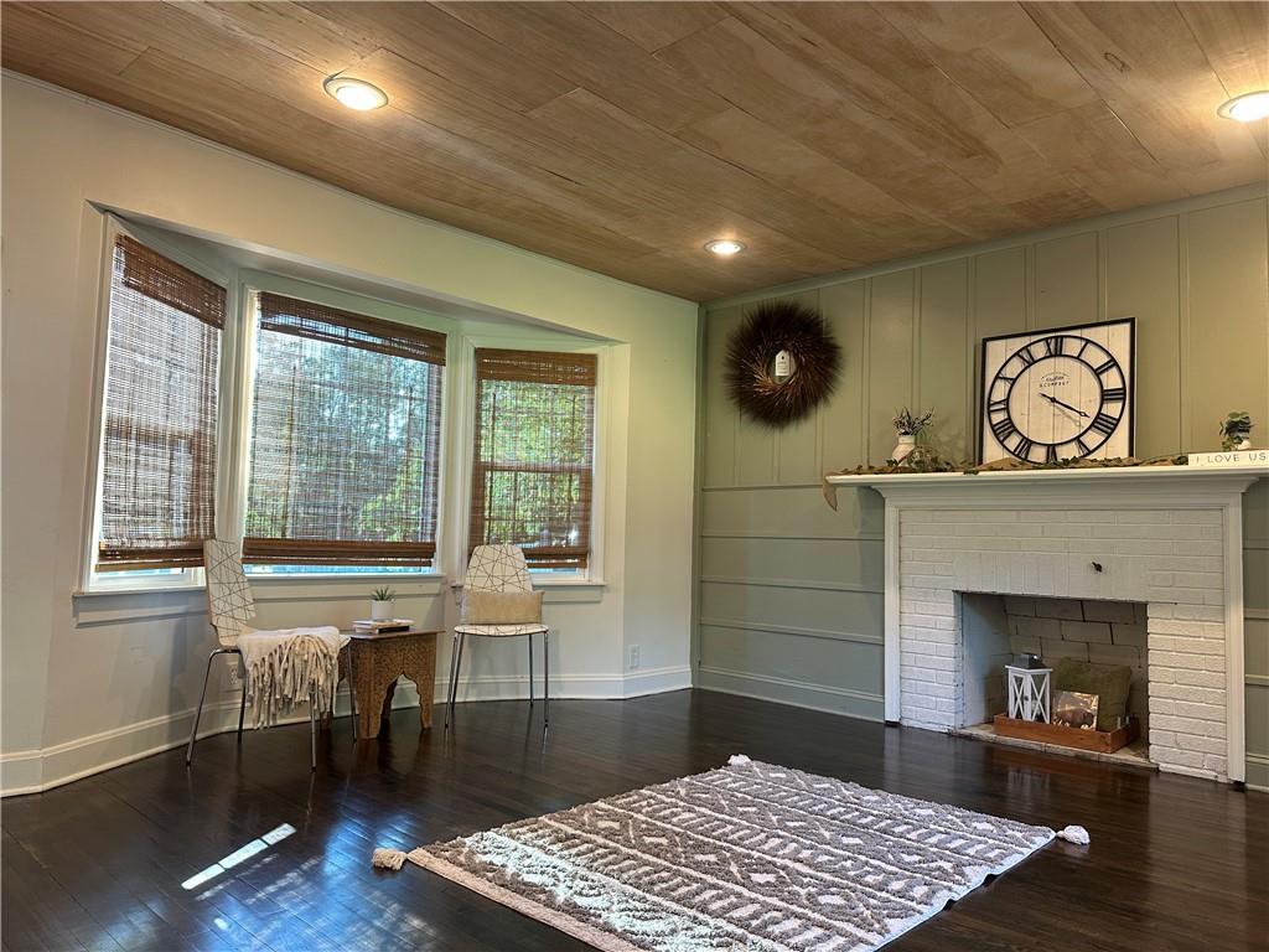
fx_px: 880
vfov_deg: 56.8
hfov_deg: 71.6
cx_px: 634
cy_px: 476
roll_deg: -1.1
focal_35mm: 24
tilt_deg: +4.4
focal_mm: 6.86
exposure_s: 1/60
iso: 160
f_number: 1.78
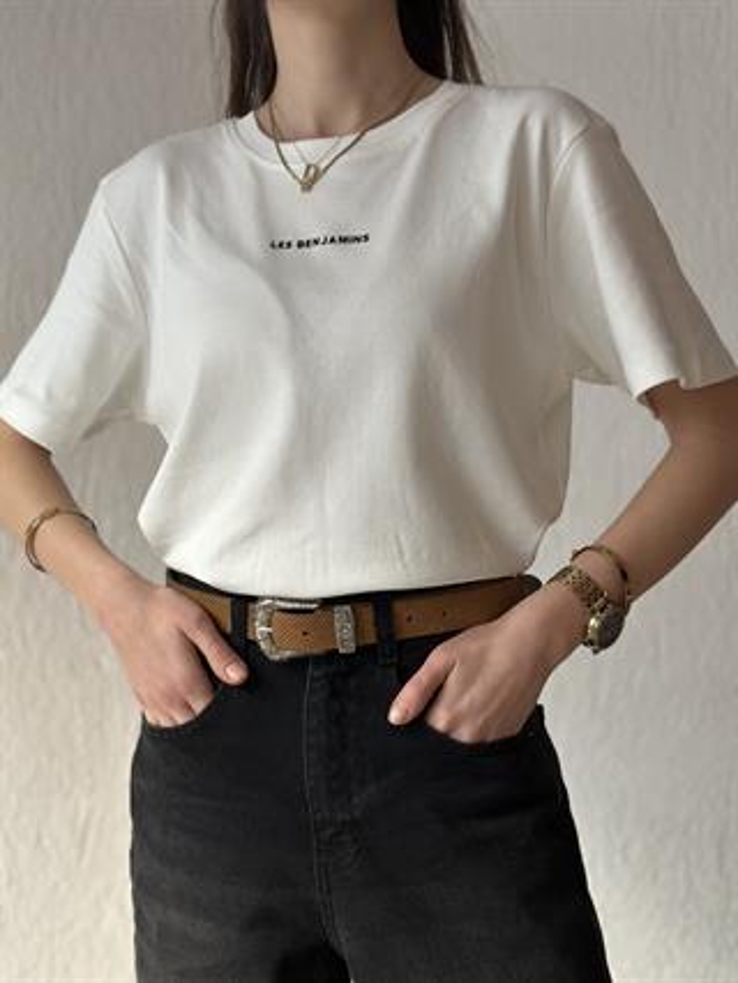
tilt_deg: +0.1
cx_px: 369
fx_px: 1363
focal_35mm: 48
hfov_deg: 30.3
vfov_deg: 39.6
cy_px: 492
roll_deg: -0.9
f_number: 1.78
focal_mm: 6.86
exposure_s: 1/66
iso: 125
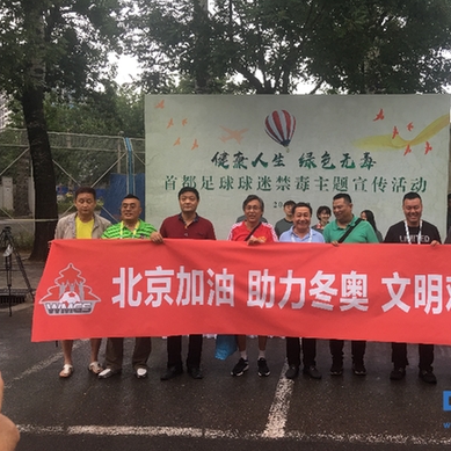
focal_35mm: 35
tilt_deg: -1.5
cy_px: 230
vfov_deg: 47.2
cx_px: 300
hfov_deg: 46.5
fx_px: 516
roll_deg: -1.4
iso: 32
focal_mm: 4.15
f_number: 2.2
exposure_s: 1/33
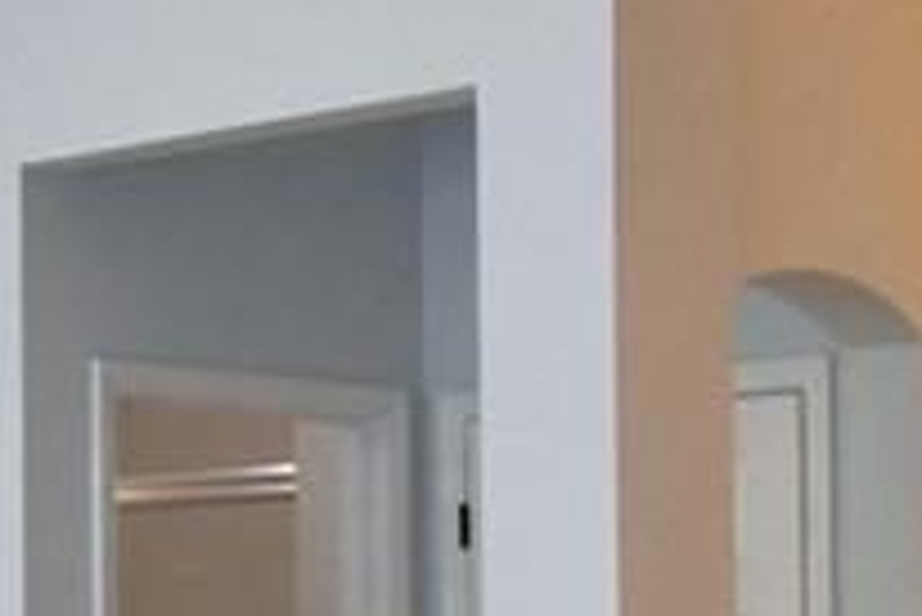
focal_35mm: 117
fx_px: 2999
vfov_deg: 11.6
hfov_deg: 16.6
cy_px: 652
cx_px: -225
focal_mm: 10
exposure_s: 1/125
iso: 200
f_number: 4.5
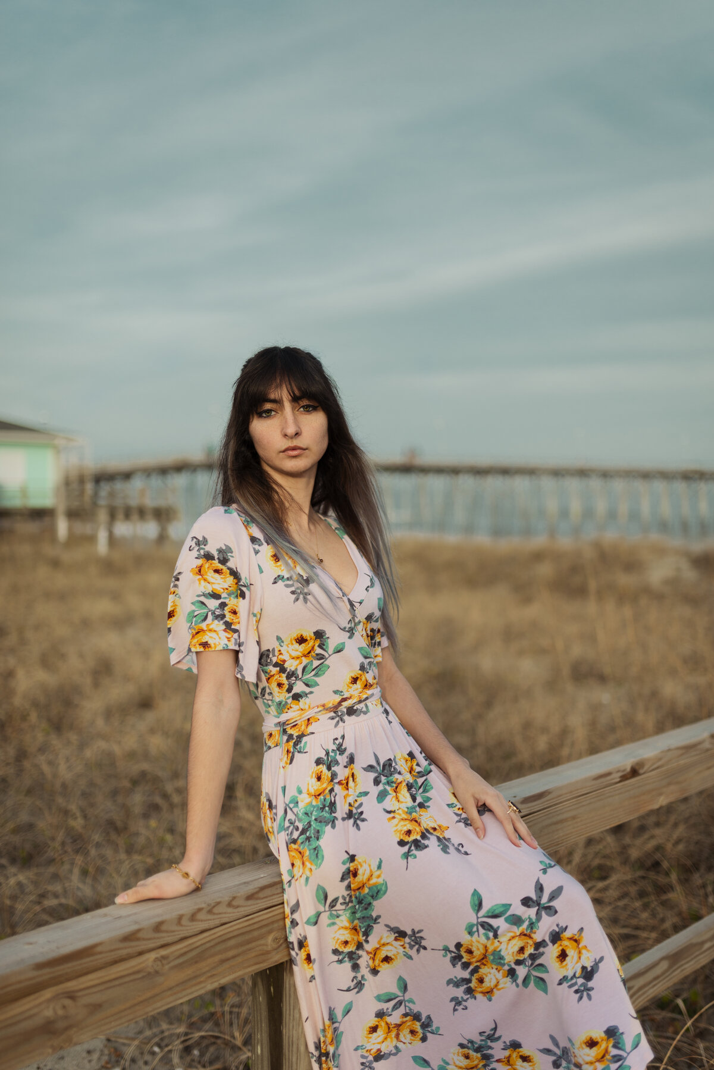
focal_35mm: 35
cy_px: 535
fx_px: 1040
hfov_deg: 37.9
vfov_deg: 54.4
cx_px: 357
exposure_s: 1/2500
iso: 100
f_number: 1.4
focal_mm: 35
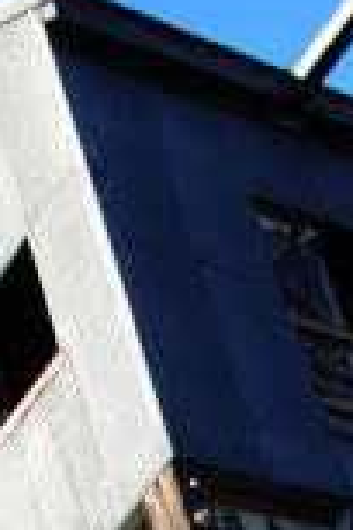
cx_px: 424
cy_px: 1283
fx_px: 2074
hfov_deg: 9.6
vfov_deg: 11.8
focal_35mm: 141
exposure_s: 1/100
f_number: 5
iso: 200
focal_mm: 18
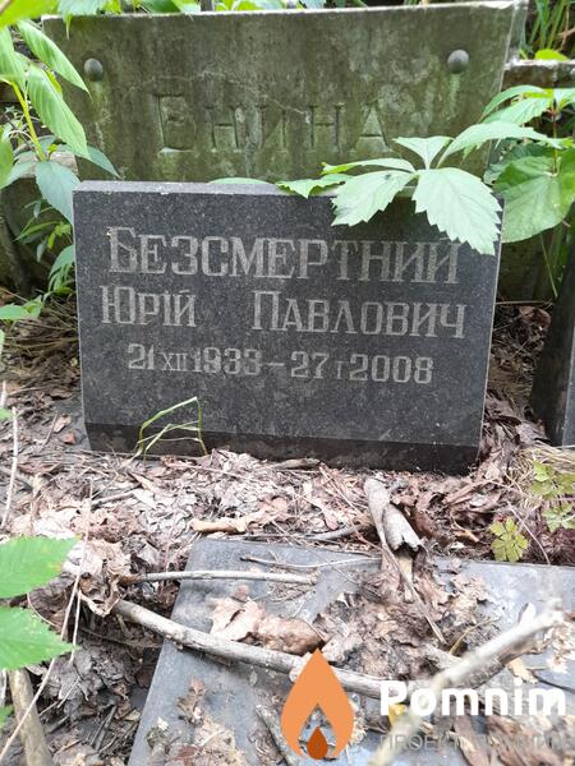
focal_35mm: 25
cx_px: 288
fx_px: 554
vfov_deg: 69.4
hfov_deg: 54.9
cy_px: 383
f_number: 2
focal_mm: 4.6
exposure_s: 1/50
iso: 100
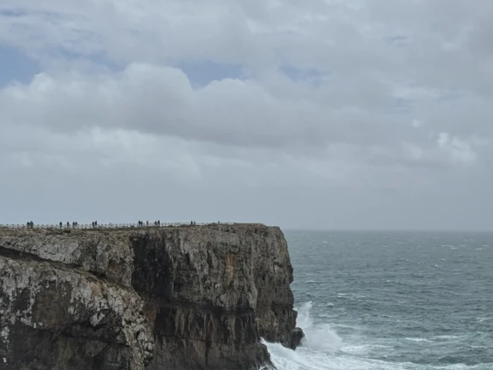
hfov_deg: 22.5
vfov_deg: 16.9
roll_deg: -0.2
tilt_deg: -1.7
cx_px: 189
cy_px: 286
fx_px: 1239
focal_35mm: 87
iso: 80
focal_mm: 6.86
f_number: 1.78
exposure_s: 1/10526
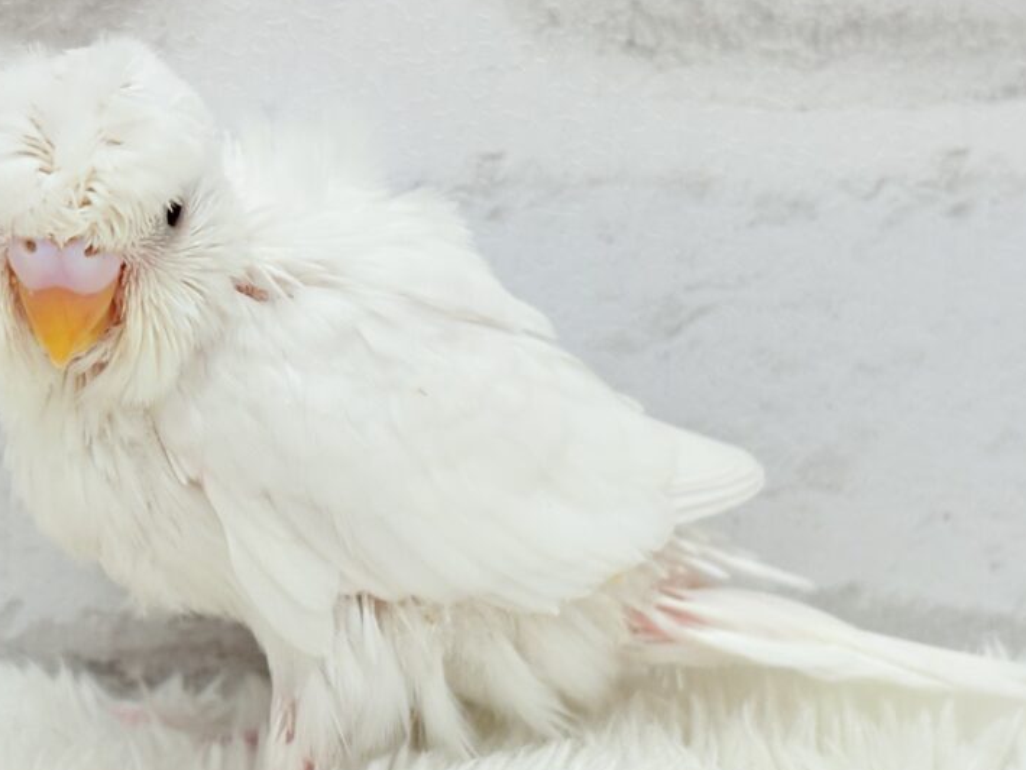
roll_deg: -1.6
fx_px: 2609
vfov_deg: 16.8
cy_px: 378
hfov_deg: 22.1
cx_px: 294
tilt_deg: -13.4
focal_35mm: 88
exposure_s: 1/100
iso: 50
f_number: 1.6
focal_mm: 5.96
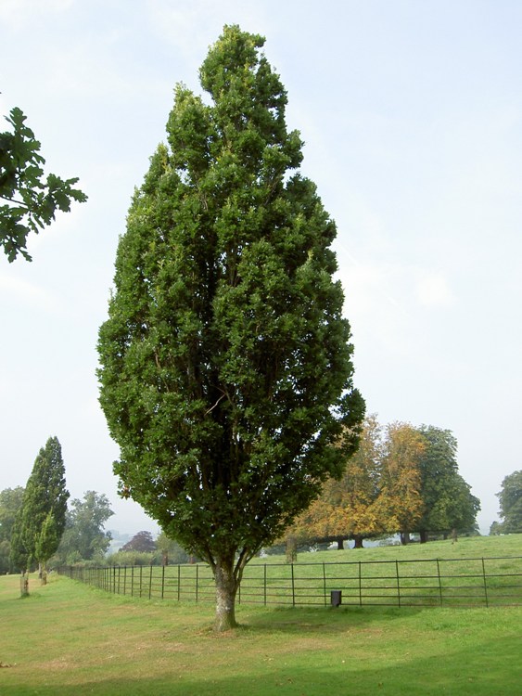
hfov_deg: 41.8
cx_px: 261
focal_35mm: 34
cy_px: 348
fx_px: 683
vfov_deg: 53.9
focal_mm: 5.6
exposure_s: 1/200
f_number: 4.7
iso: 100
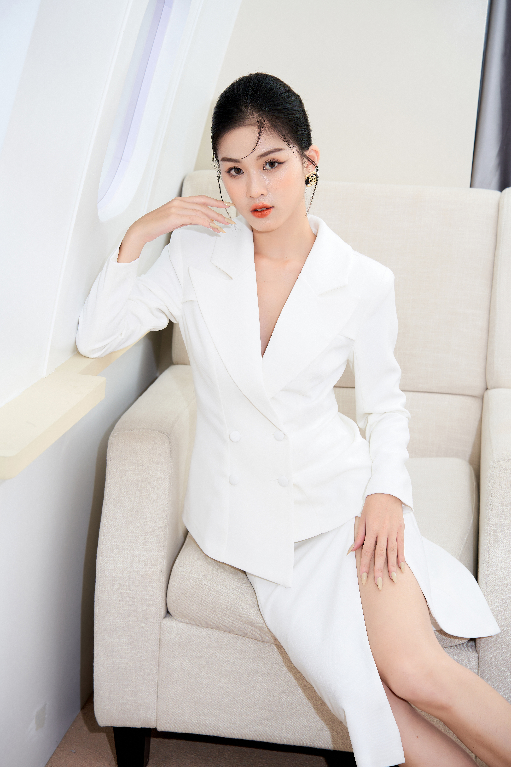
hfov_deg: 18.2
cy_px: 384
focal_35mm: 75
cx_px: 256
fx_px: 1597
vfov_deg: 27.0
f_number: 5.6
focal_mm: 75
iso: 200
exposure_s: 1/100
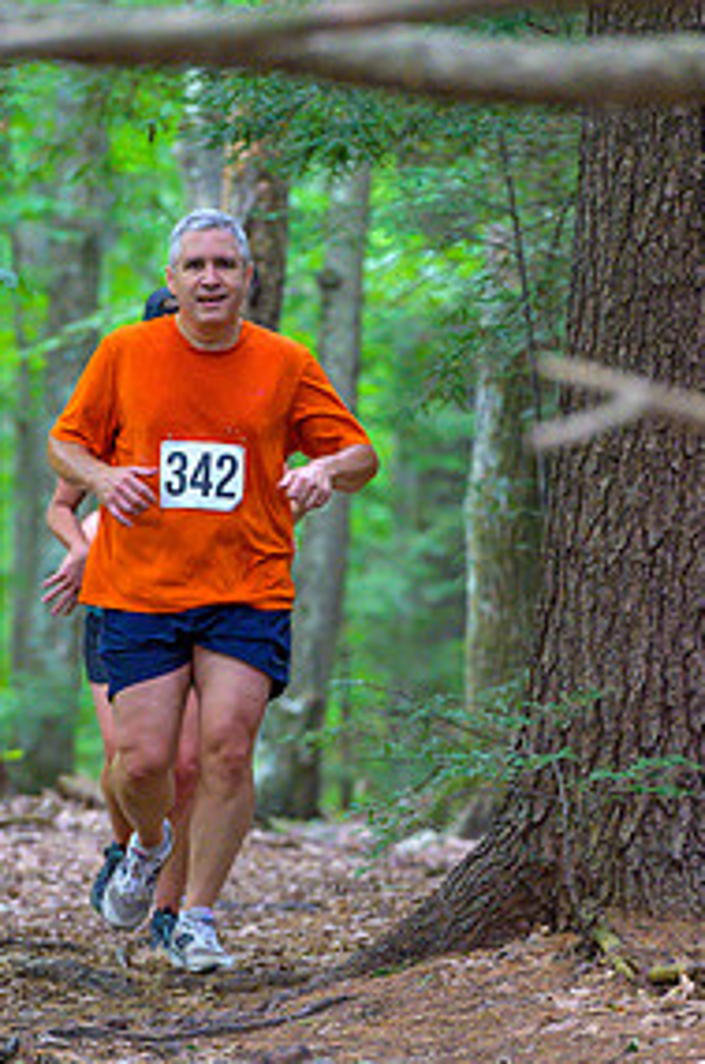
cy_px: 594
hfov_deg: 4.3
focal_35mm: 316
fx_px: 9316
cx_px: 356
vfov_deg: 6.5
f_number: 4
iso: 8000
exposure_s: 1/200
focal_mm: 200
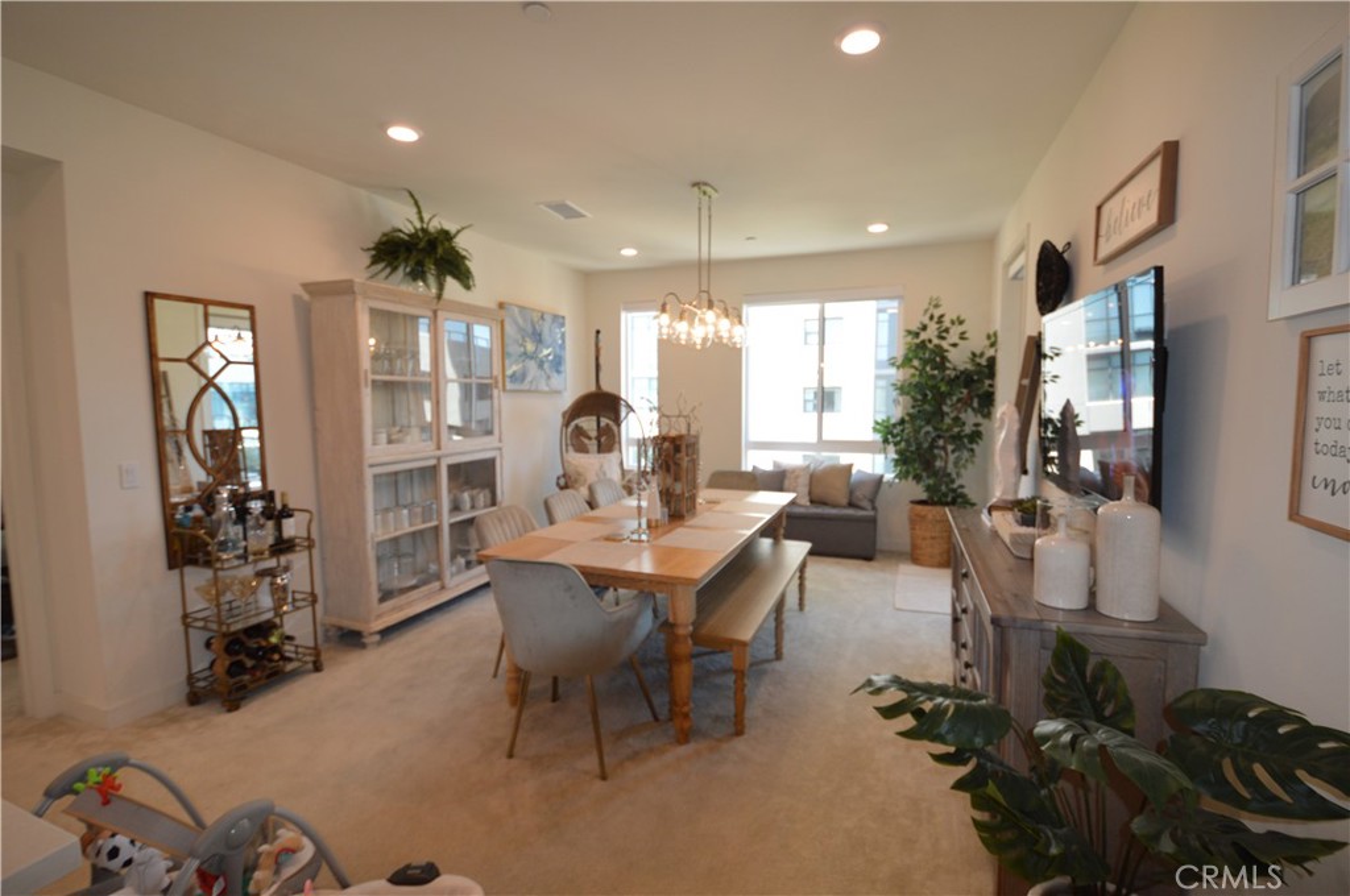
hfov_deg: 100.5
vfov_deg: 77.2
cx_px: 675
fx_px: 562
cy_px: 448
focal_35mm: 15
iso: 400
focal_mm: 10
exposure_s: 1/100
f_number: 4
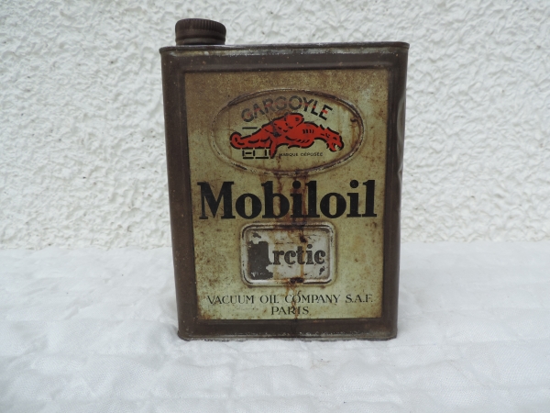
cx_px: 275
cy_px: 206
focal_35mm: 24
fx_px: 381
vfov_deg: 56.8
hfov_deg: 71.6
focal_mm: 4.3
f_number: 3
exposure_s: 1/1000
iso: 80
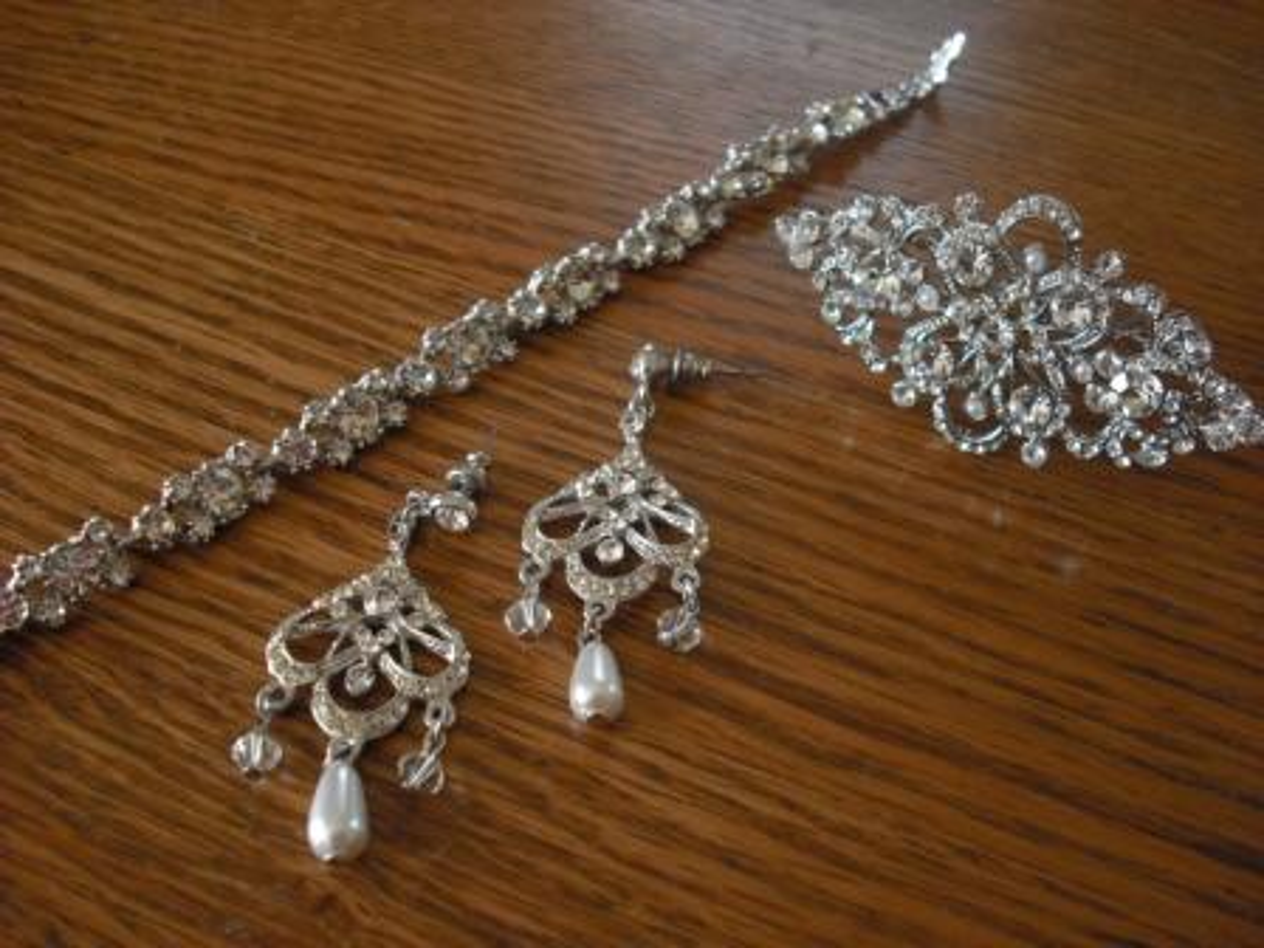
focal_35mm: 38
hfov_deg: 49.0
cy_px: 474
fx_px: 1388
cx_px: 632
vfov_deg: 37.7
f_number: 2.8
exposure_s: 1/80
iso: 200
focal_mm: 6.2
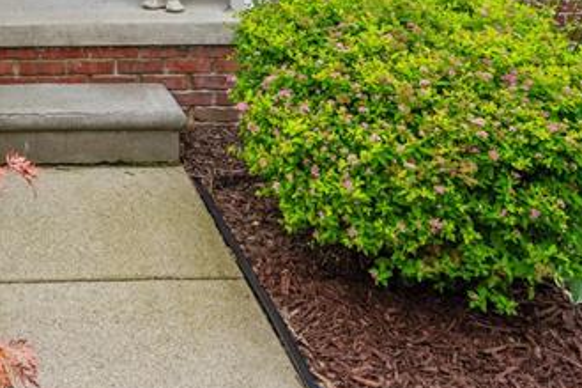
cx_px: -32
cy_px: -171
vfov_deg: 21.8
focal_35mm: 53
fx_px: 856
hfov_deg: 33.5
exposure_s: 1/320
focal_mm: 17
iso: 400
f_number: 9
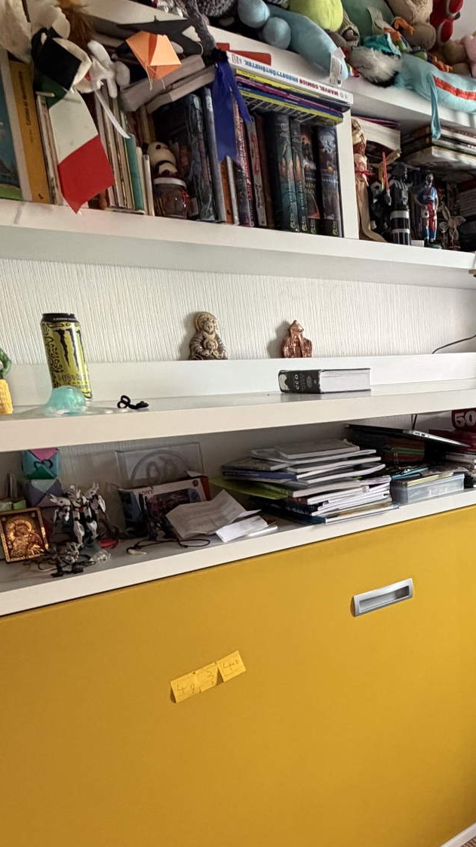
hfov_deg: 36.8
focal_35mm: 29
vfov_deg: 64.8
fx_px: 651
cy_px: 544
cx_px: 456
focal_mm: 2.22
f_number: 2.2
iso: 400
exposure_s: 1/50
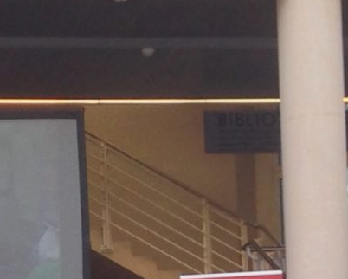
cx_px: -95
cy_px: 450
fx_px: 2112
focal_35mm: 205
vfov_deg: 7.4
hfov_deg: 9.3
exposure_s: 1/40
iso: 50
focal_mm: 4.12
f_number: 2.4
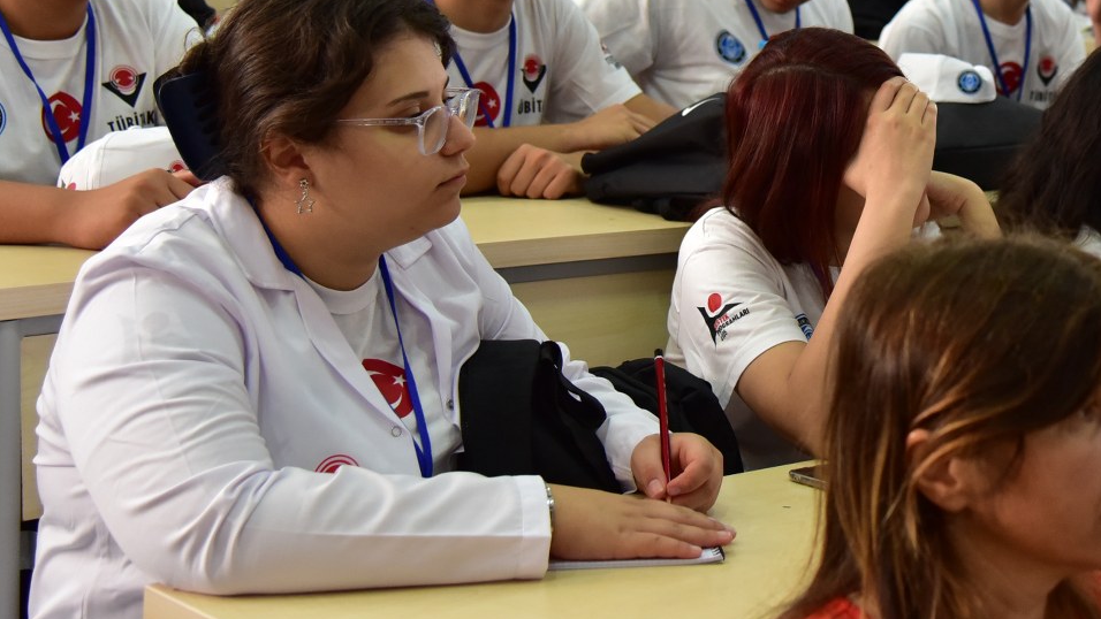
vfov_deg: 16.6
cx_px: 840
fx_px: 2073
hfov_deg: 29.2
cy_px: 2
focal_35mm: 71
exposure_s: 1/100
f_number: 4
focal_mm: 40
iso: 2500
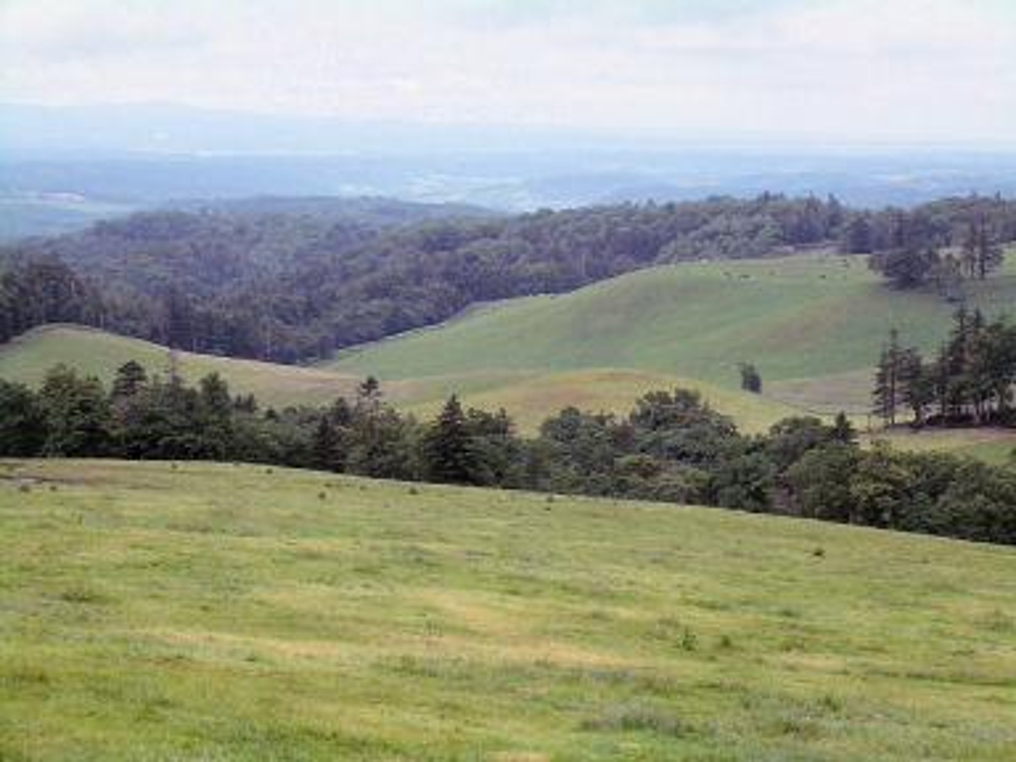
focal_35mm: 105
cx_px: 508
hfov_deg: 18.7
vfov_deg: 14.1
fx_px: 3082
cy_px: 381
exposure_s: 1/500
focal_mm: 17.4
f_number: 4.8
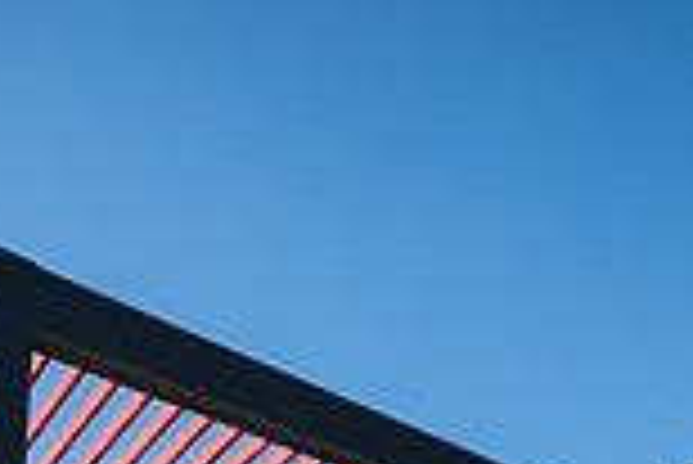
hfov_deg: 36.8
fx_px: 1040
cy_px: 784
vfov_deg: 19.9
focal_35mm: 54
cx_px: 297
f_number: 4
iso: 160
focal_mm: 14
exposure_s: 1/800
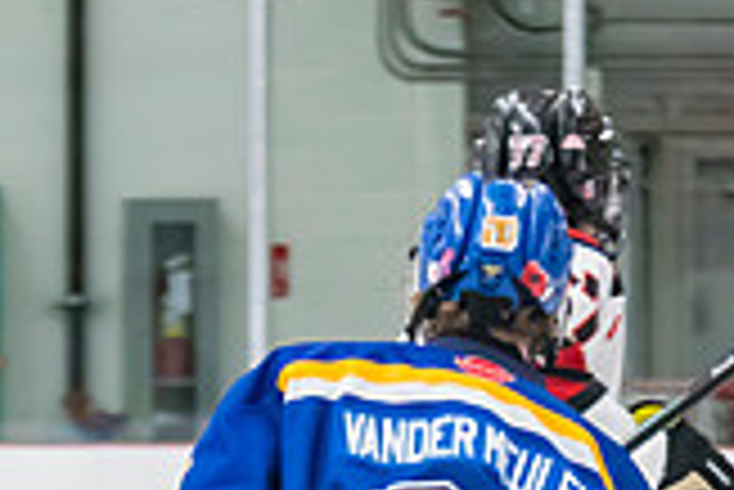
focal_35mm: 331
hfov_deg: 6.2
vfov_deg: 4.1
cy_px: 784
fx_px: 6755
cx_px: 1046
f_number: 2.8
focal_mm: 70
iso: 3200
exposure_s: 1/640
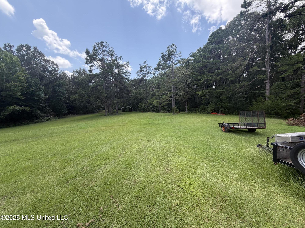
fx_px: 123
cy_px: 114
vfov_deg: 85.7
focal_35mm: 14
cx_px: 152
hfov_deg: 102.1
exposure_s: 1/502
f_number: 2.2
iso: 50
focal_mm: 2.22
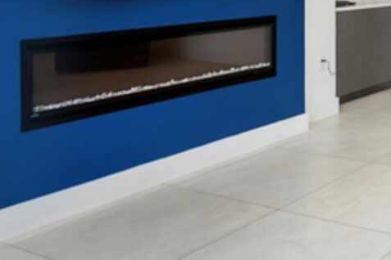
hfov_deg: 30.3
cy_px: -29
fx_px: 568
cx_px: 505
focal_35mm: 52
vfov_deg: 24.1
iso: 800
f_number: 9
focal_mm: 13
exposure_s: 1/10
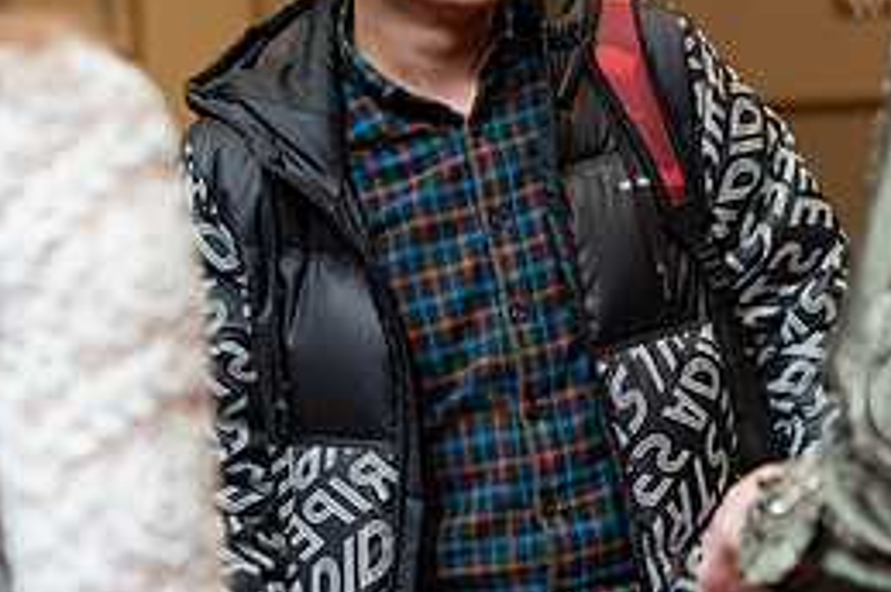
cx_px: 691
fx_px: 3881
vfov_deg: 8.7
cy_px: 74
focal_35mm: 157
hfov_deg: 13.0
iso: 1600
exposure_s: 1/160
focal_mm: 70
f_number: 4.5
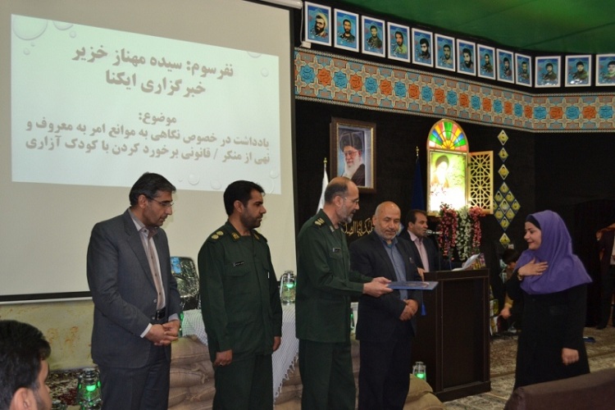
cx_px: 308
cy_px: 205
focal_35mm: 36
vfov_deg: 36.9
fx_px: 615
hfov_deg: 53.1
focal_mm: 24
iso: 640
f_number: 4
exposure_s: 1/60
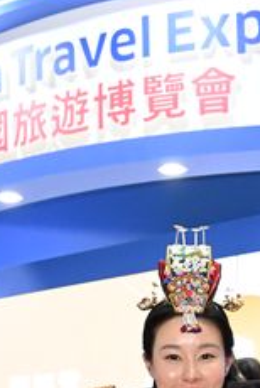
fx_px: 1088
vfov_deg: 18.7
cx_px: 219
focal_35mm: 101
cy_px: 513
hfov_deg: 13.5
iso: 3200
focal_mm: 21.5
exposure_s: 1/200
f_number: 5.6
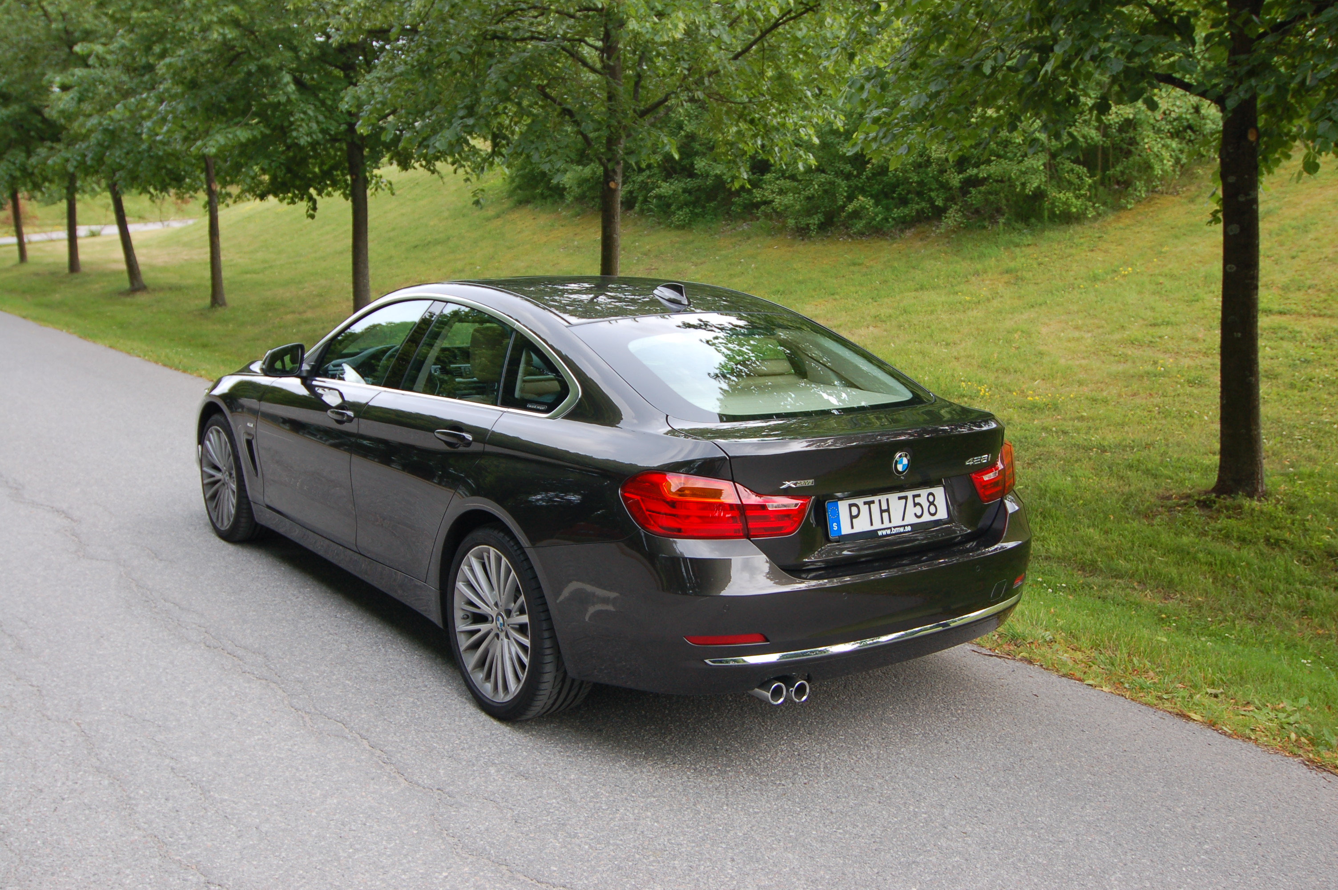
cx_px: 669
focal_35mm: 36
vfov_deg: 36.8
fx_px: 1337
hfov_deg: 53.2
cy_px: 445
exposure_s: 1/200
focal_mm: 24
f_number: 4
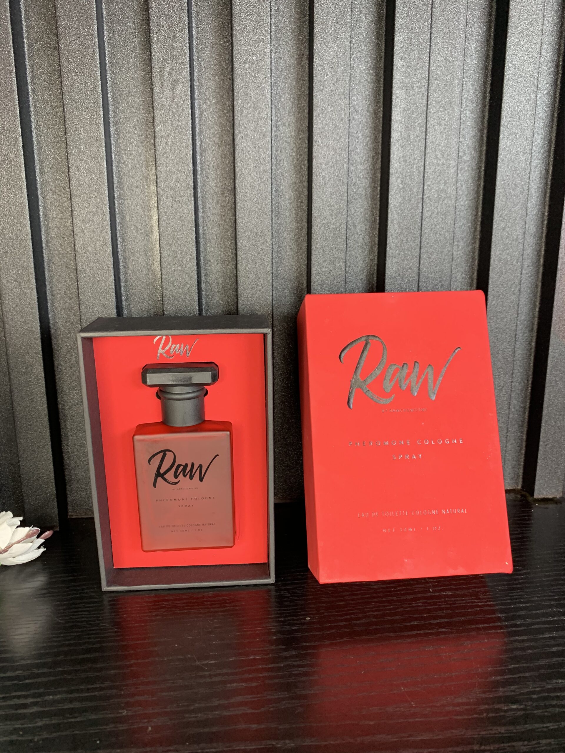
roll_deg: +0.9
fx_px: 566
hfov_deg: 53.1
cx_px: 282
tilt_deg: -11.4
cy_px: 376
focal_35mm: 26
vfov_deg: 67.3
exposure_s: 1/48
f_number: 1.8
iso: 100
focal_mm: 4.25
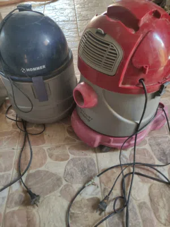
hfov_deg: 54.9
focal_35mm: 25
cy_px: 114
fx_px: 164
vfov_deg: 69.4
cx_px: 85
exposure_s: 1/33
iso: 167
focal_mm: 5.43
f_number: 1.89
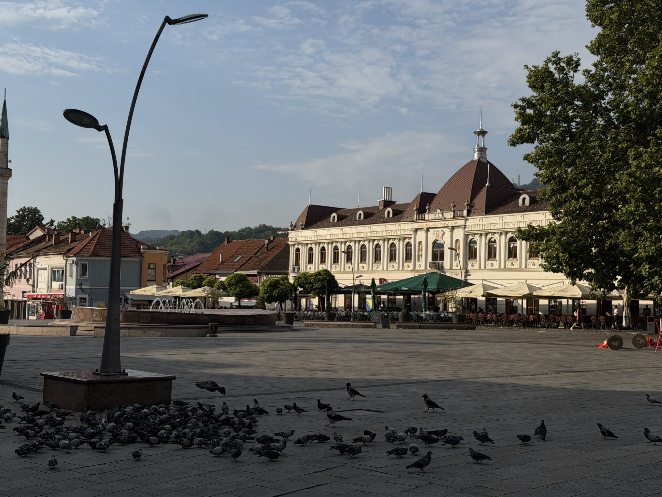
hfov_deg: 39.7
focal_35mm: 48
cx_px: 331
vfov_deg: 30.3
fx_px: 918
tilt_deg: +3.2
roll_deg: -2.2
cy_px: 248
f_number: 1.78
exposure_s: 1/9901
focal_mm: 6.76
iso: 64
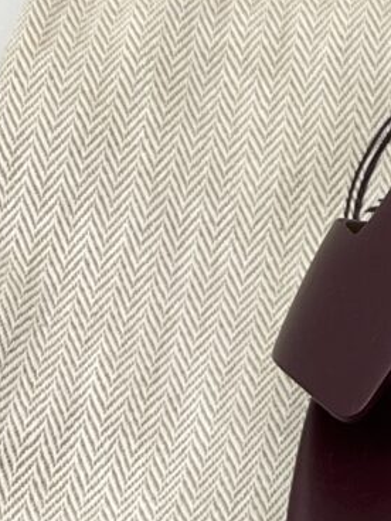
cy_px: -258
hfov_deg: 7.6
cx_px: 959
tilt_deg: -43.7
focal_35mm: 181
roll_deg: +0.4
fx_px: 2726
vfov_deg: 10.5
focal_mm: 5.7
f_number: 1.5
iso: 40
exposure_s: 1/198
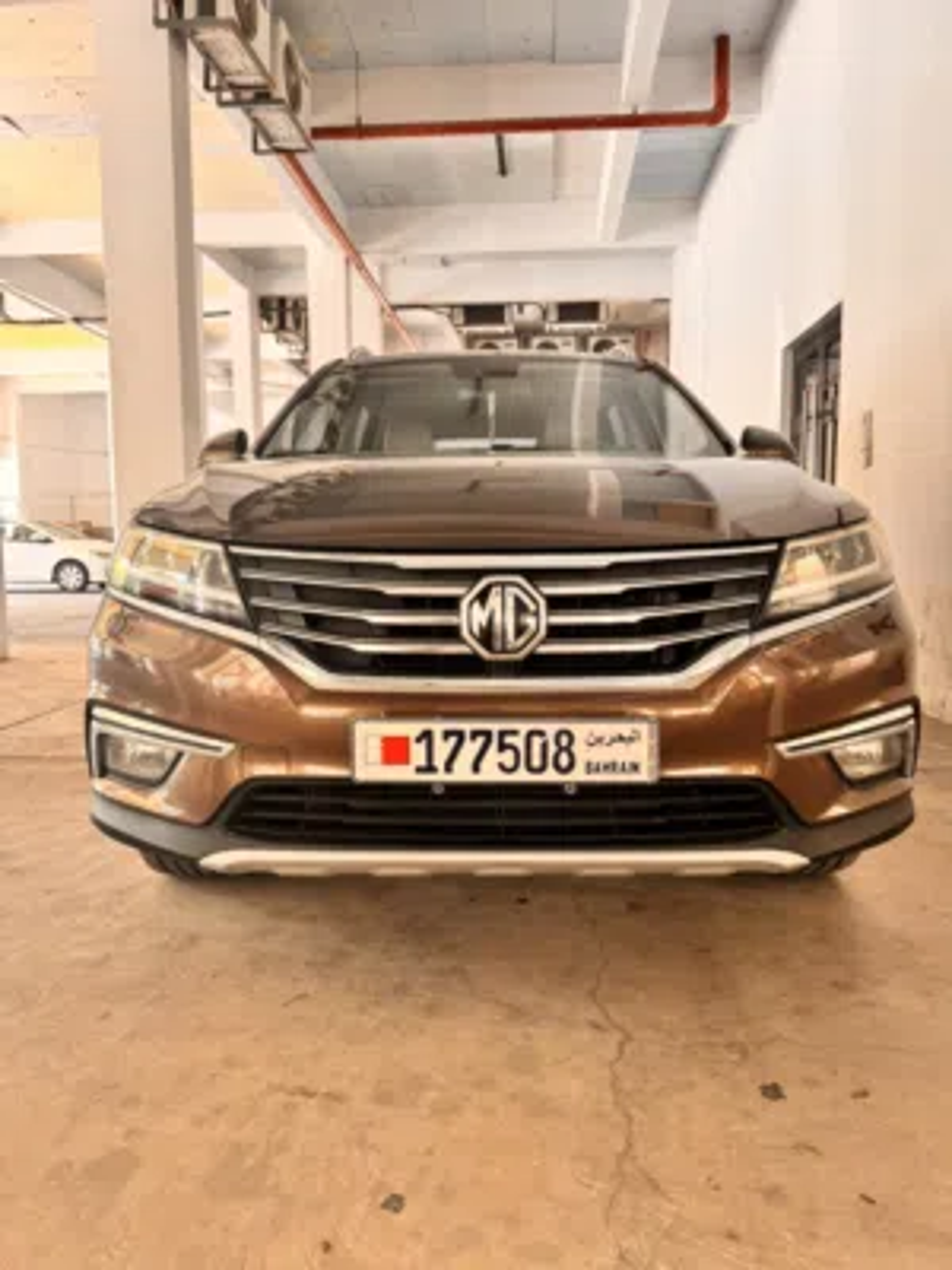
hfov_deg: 56.8
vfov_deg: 71.6
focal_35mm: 24
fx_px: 880
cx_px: 476
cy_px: 635
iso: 100
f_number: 1.78
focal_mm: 6.76
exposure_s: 1/121
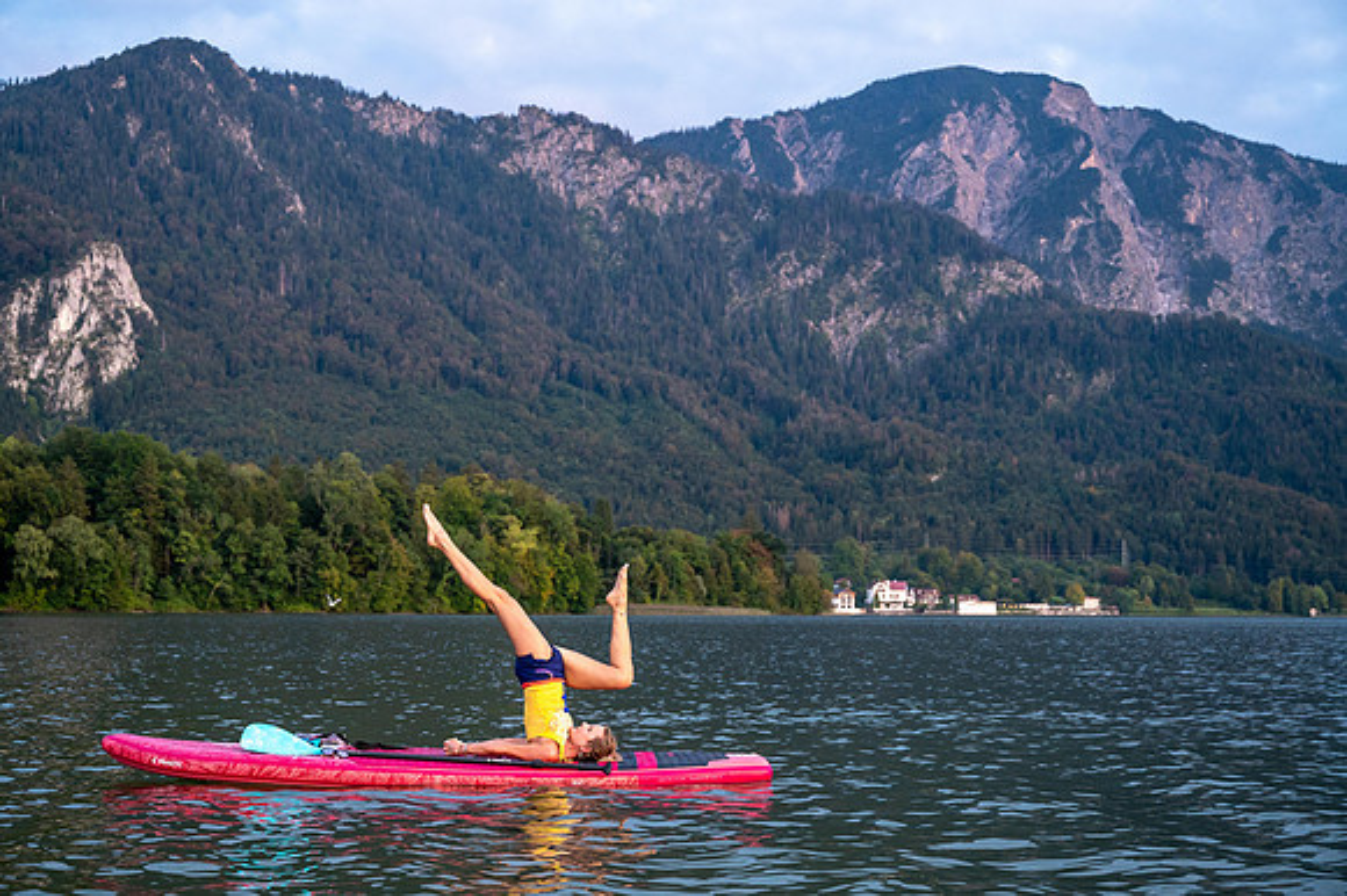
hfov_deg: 38.9
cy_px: 448
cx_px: 674
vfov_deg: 26.5
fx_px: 1907
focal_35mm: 51
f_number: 4
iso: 1000
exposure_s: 1/320
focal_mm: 51
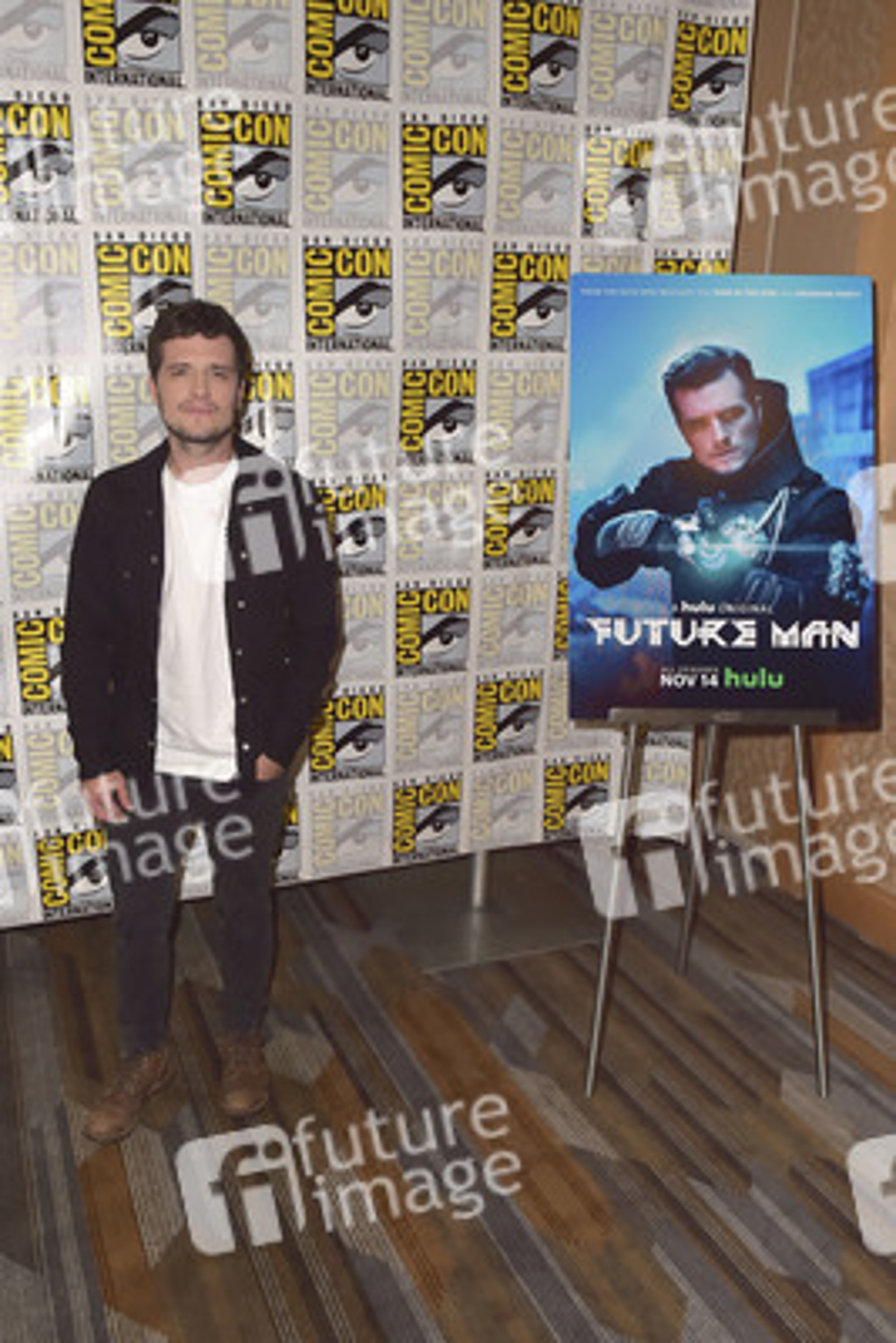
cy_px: 672
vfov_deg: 73.7
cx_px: 448
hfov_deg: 53.2
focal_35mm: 24
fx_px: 895
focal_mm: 24
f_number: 6.3
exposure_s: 1/320
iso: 500
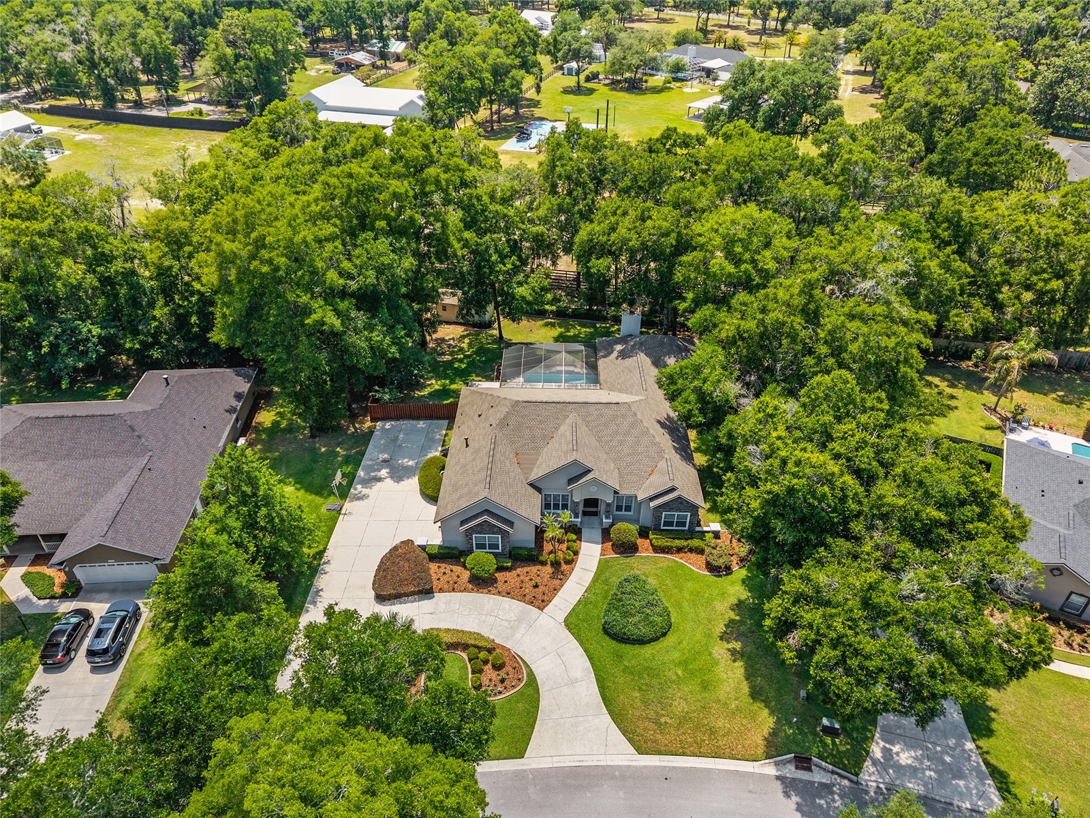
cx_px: 545
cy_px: 409
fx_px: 756
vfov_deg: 56.8
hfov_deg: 71.6
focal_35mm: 24
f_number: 1.8
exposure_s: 1/1500
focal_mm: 8.67
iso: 170
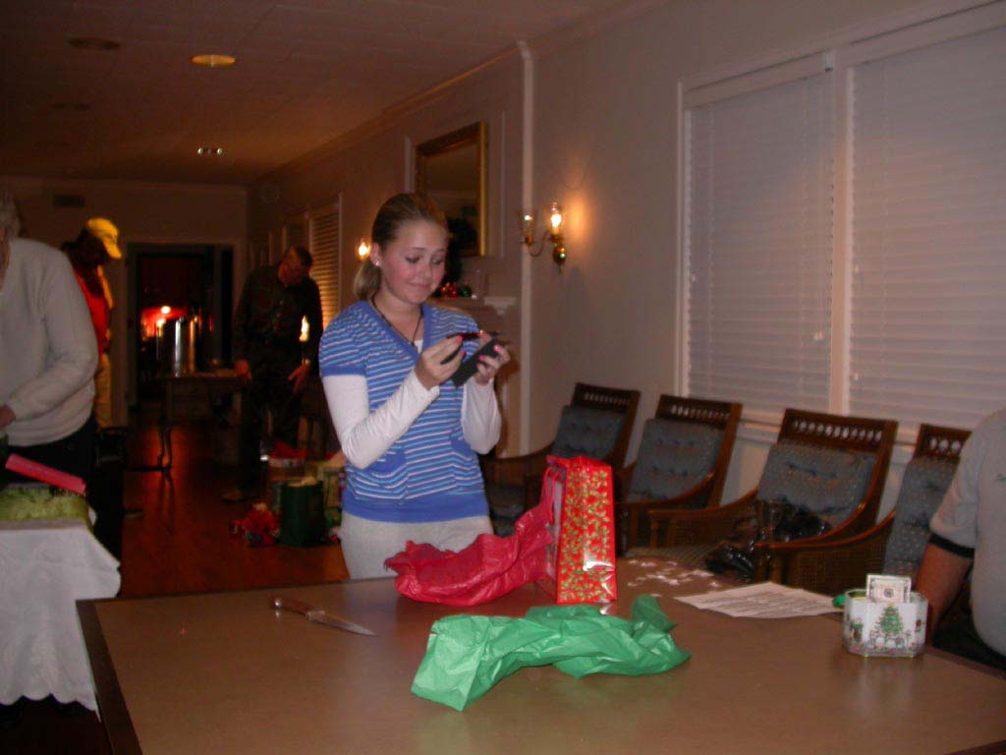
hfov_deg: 49.0
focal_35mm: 38
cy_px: 378
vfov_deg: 37.7
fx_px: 1104
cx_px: 503
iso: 100
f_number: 2.6
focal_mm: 7.85
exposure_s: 1/60
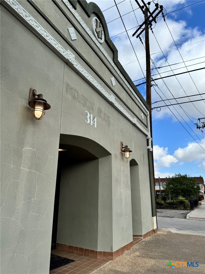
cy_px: 137
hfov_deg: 56.8
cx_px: 102
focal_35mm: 24
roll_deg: -0.3
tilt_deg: +15.6
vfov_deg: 71.6
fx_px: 190
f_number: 1.78
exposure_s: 1/3802
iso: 80
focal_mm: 6.76
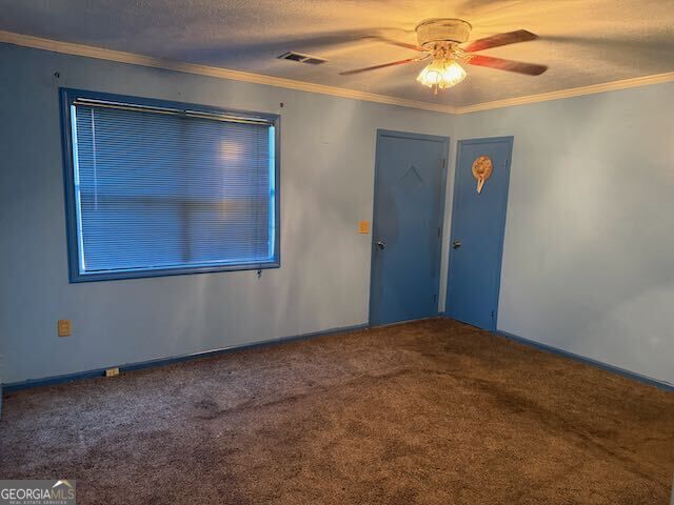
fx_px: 467
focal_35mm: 24
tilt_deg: -8.3
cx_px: 337
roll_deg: -1.6
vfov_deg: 56.8
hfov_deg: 71.6
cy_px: 252
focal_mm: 6.76
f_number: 1.78
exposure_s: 1/60
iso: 800
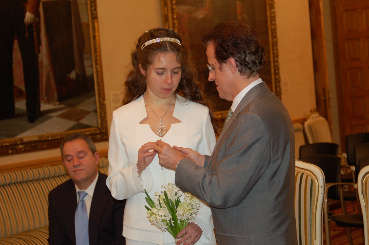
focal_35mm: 72
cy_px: 122
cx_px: 184
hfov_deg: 28.1
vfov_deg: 18.9
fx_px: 737
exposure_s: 1/60
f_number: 4.2
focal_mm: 48
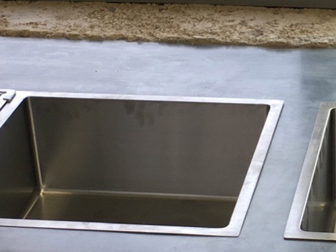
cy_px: 129
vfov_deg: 12.4
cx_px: 285
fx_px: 1155
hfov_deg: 16.4
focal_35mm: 119
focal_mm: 4.15
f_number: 2.2
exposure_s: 1/50
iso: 25
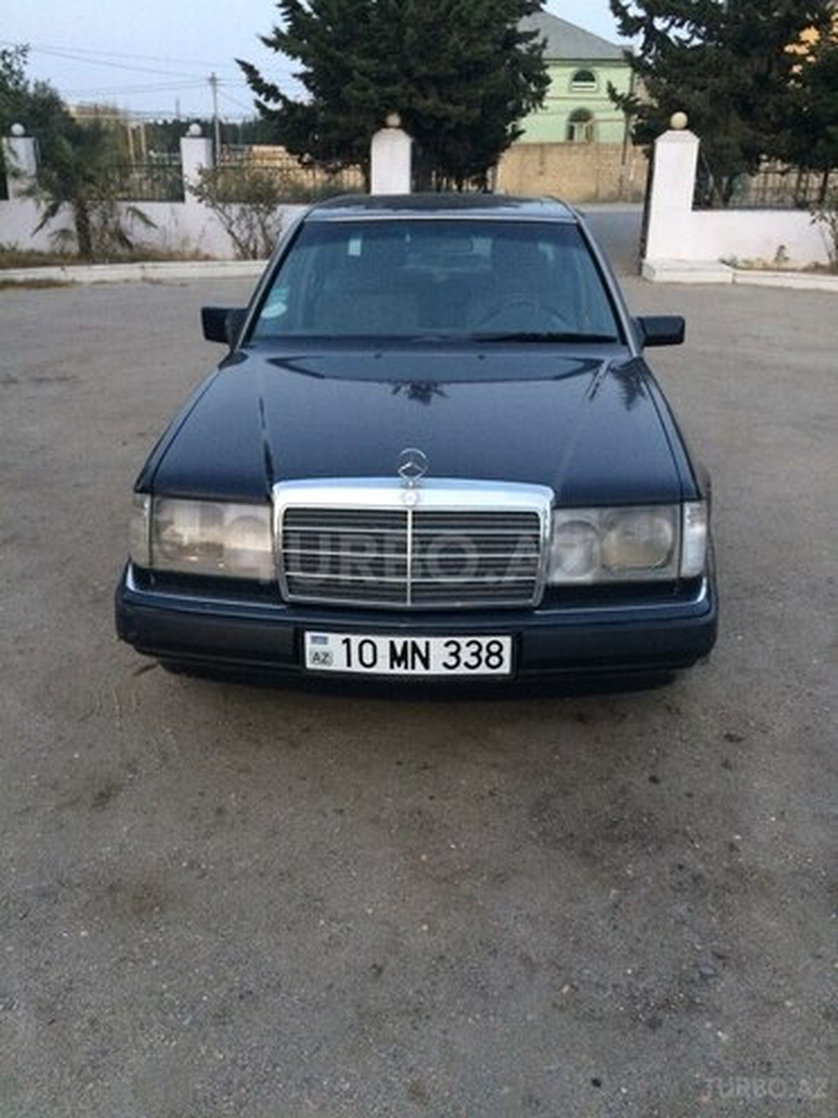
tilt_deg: -23.3
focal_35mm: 29
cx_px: 419
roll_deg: -0.2
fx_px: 936
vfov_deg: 61.7
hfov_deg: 48.2
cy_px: 559
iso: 250
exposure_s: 1/33
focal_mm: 4.15
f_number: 2.2
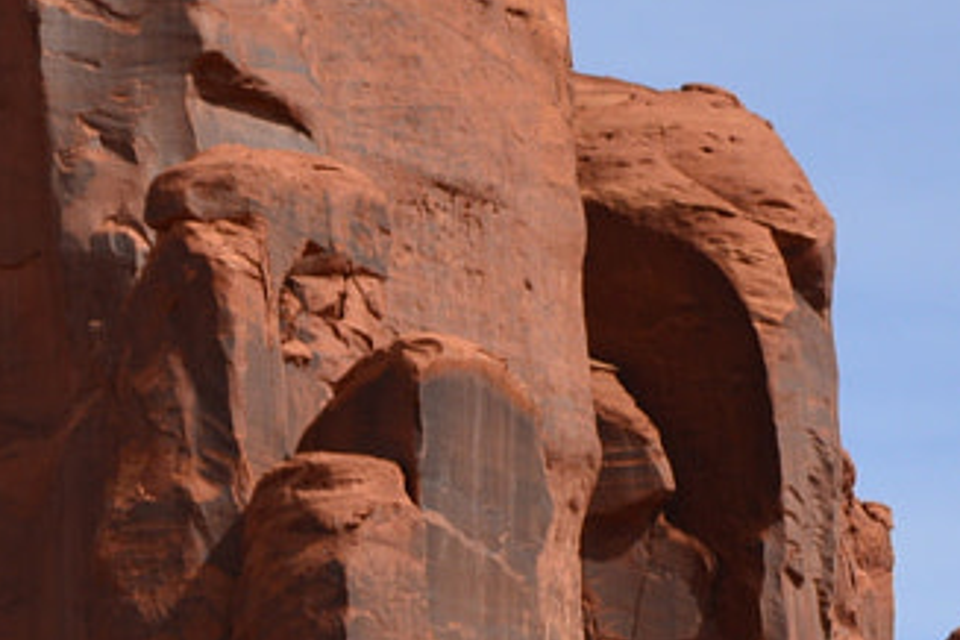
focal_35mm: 235
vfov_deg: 5.8
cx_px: -29
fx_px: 6266
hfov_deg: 8.7
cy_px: 708
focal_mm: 32
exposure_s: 1/160
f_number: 9
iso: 100
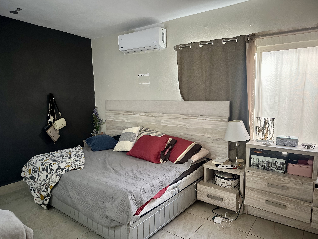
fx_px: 220
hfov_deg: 71.6
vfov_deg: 56.8
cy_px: 120
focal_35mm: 24
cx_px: 159
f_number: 1.78
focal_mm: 6.86
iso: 500
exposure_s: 1/60
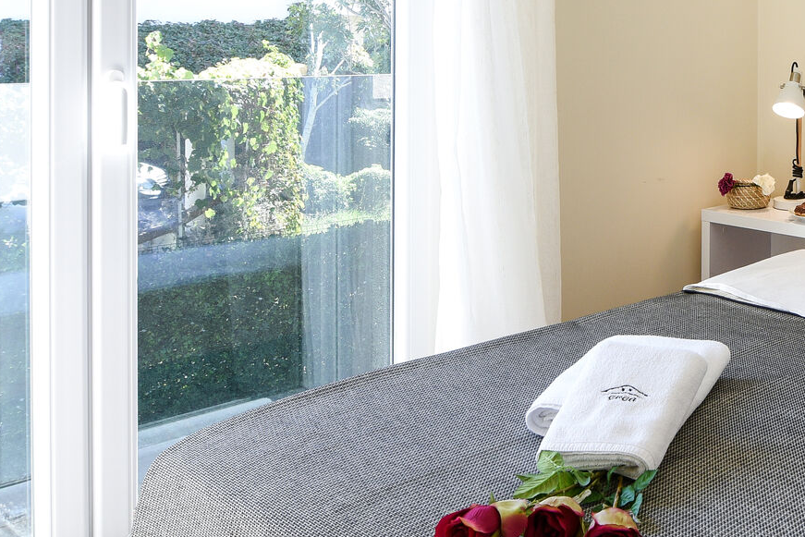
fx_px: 1006
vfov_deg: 28.6
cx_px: 846
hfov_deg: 37.7
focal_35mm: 45
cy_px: 42
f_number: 7.1
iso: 160
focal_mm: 14
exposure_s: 1/25
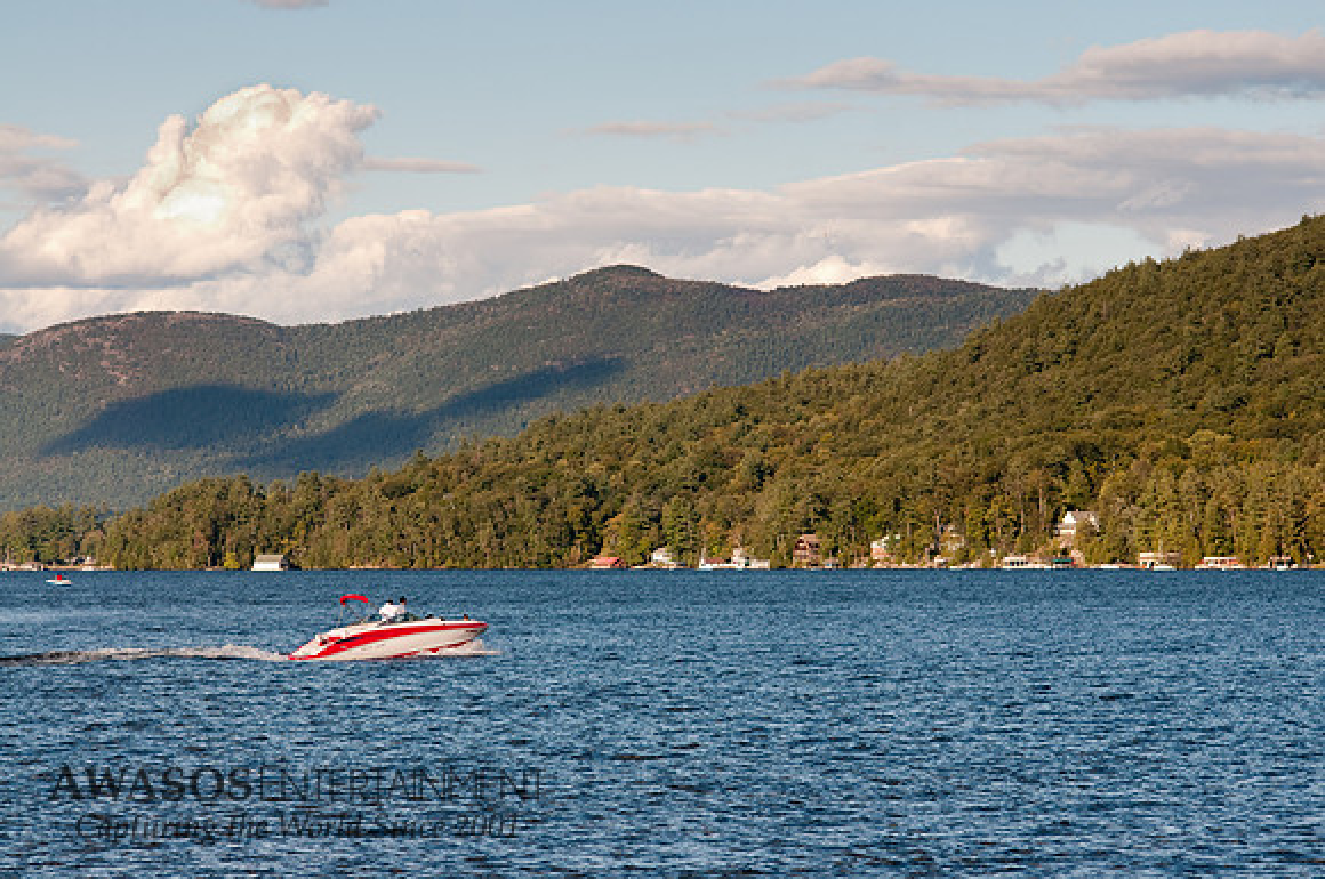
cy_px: 440
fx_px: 16539
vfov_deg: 3.0
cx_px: 662
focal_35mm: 450
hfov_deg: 4.6
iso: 200
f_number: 11
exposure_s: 1/500
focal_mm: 300
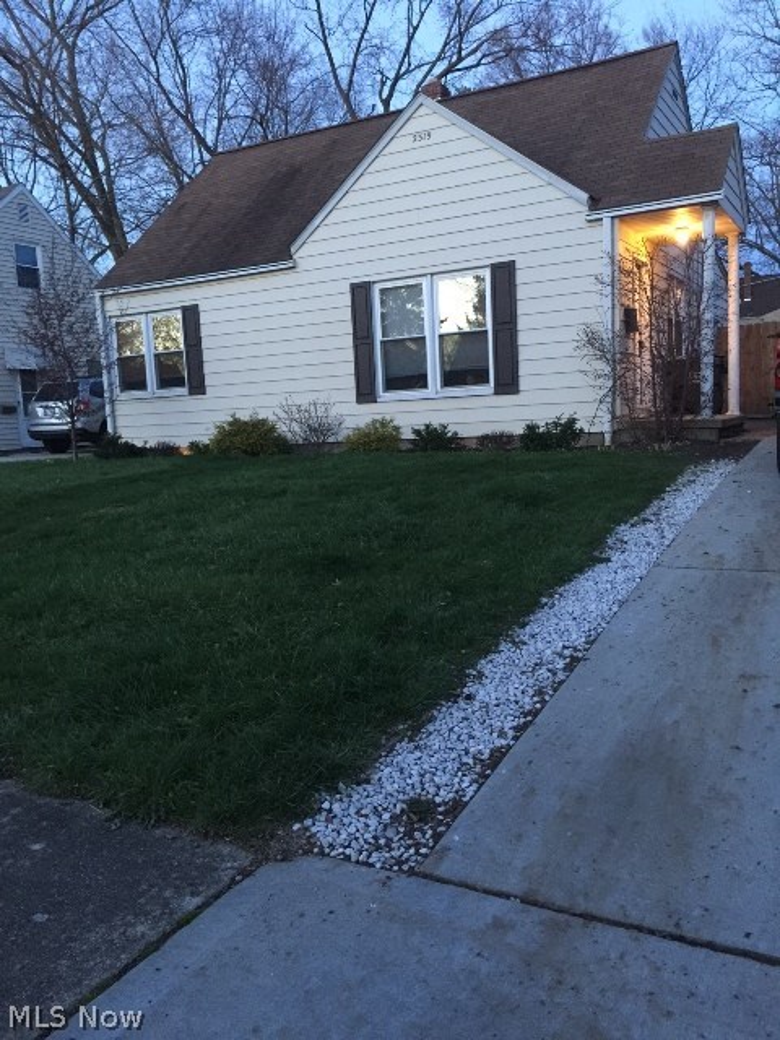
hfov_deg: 48.2
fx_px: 871
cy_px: 520
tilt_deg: -5.8
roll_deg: +2.8
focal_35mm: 29
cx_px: 390
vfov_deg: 61.7
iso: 125
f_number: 2.2
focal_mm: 4.15
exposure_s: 1/10
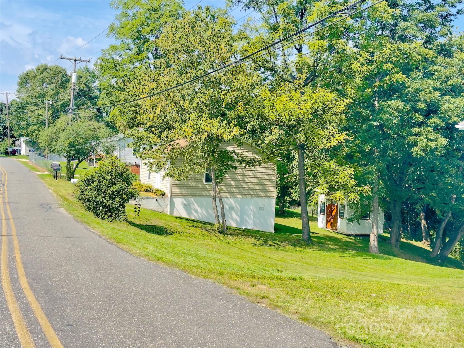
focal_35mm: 48
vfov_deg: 30.3
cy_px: 174
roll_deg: -1.1
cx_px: 232
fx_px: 643
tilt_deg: -1.3
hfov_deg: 39.7
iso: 64
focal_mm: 6.86
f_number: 1.78
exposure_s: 1/549
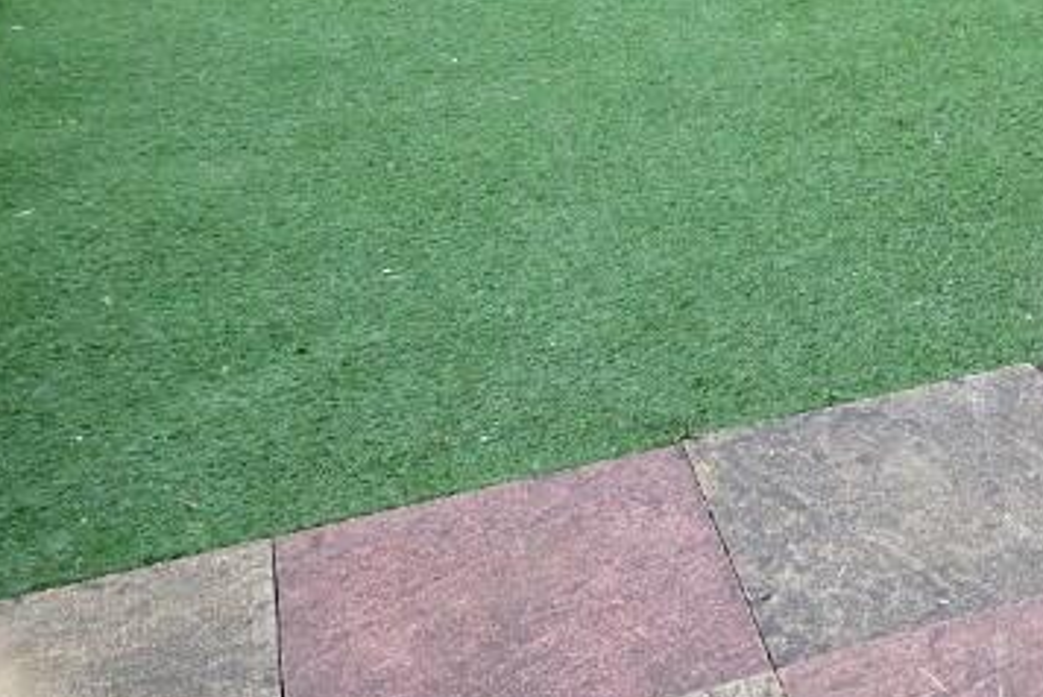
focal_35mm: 69
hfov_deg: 26.6
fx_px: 2001
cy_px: -133
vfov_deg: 18.7
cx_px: 1184
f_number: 4
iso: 200
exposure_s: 1/75
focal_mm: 15.9
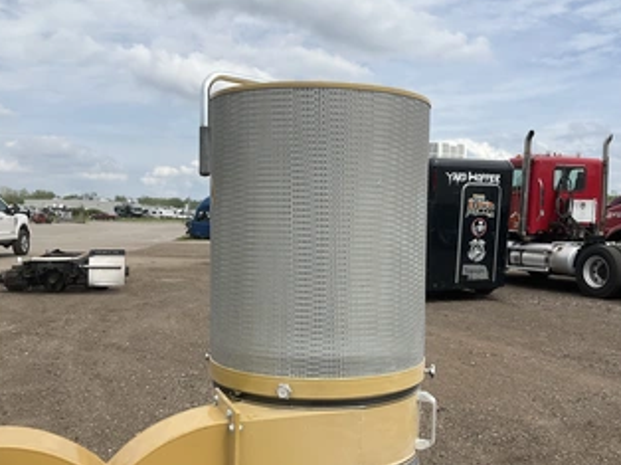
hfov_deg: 50.1
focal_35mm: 37
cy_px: 269
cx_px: 334
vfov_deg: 38.5
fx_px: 663
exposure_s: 1/2141
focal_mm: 3
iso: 25
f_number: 1.8
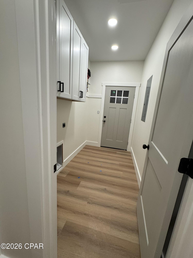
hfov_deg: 85.7
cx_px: 96
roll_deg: -3.6
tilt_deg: -12.5
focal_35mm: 14
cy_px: 129
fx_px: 104
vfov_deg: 102.1
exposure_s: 1/120
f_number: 2.2
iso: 200
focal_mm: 2.22
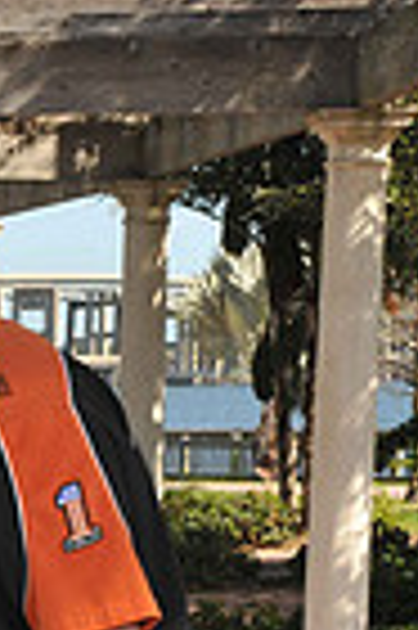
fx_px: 2689
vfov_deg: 12.9
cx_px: -218
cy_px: 824
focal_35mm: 154
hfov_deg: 8.7
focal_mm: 32
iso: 200
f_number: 8
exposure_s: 1/250
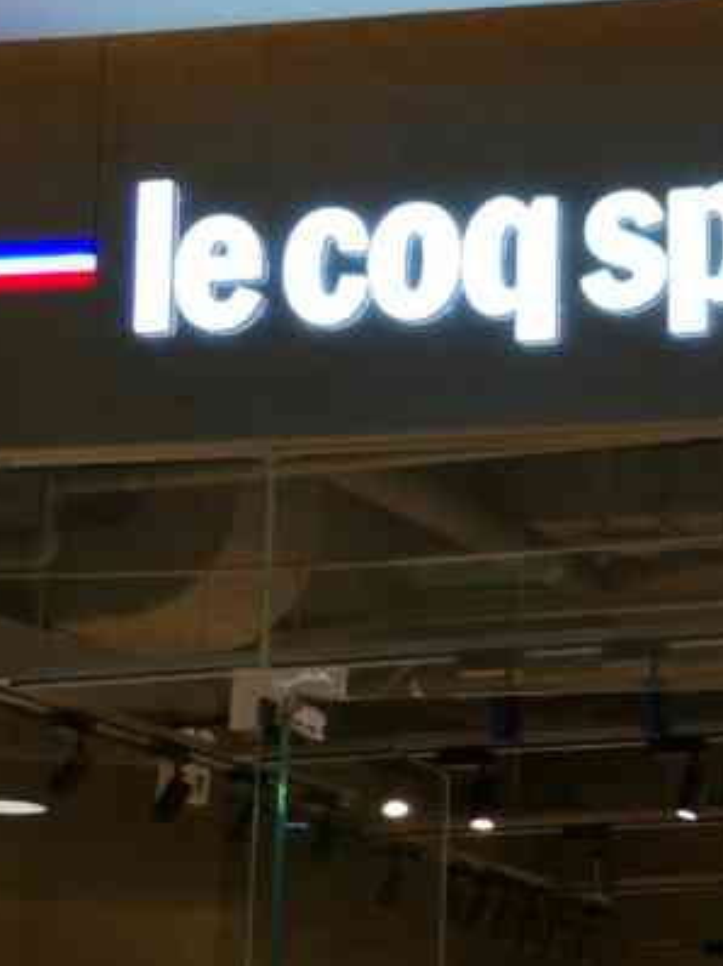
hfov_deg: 12.0
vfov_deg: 16.1
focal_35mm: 122
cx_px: 694
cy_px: 674
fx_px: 3401
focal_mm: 4.75
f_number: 1.8
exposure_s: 1/118
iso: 50
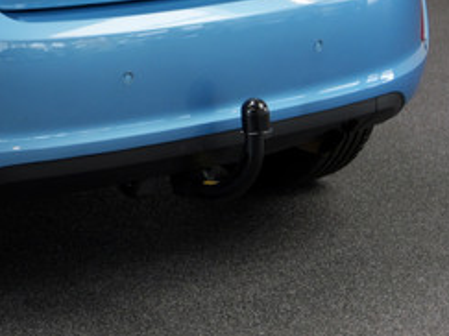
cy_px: -79
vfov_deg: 11.2
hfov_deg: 14.7
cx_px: -105
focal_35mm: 129
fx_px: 1672
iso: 200
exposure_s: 1/60
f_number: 2.7
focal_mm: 22.2
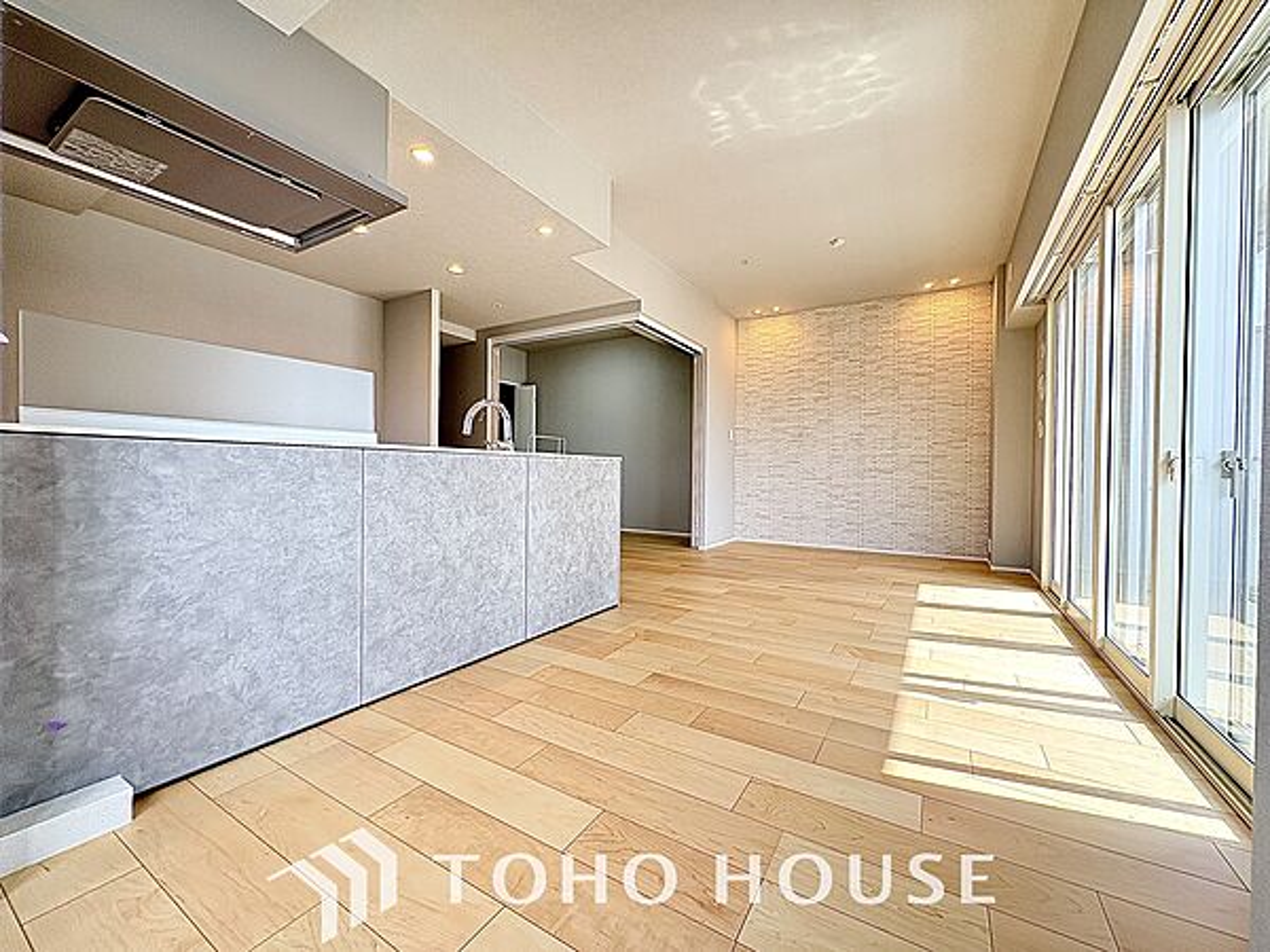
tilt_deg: -0.1
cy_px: 476
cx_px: 635
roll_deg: -0.1
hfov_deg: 102.1
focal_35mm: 14
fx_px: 514
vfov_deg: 85.7
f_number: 2.2
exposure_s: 1/124
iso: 80
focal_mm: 2.22
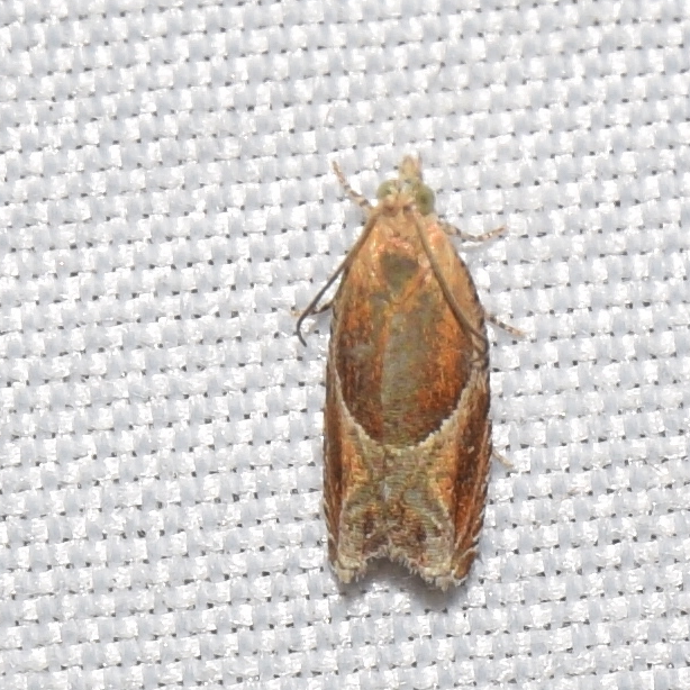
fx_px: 6292
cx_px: 325
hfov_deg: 6.3
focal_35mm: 279
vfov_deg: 6.3
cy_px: 355
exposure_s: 1/160
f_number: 13
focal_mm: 140
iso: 100
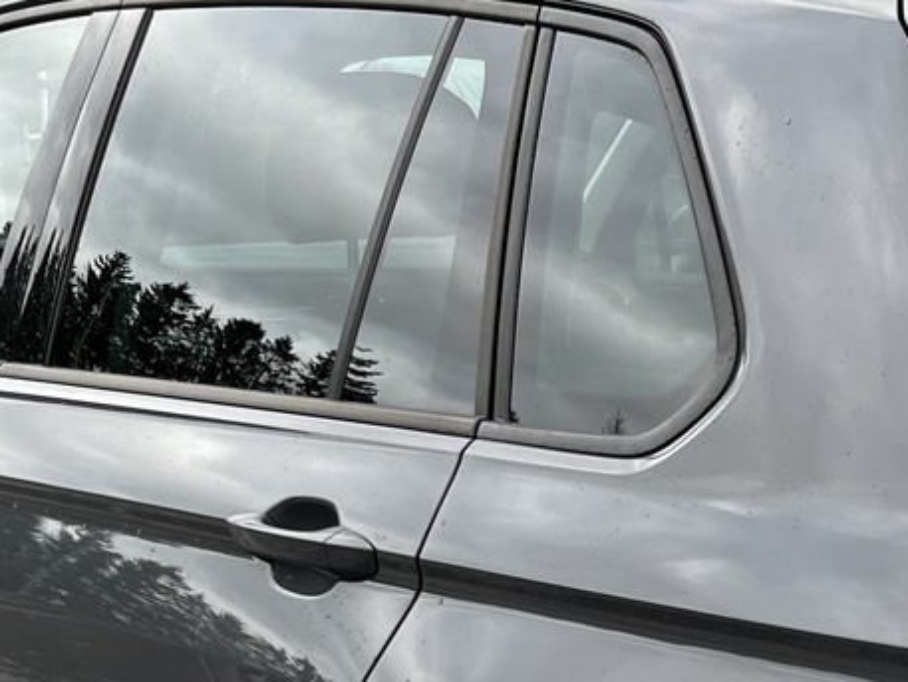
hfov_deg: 20.9
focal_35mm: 91
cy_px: 793
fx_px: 2388
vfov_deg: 15.7
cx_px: 888
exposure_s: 1/407
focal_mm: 5.1
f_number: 1.6
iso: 50
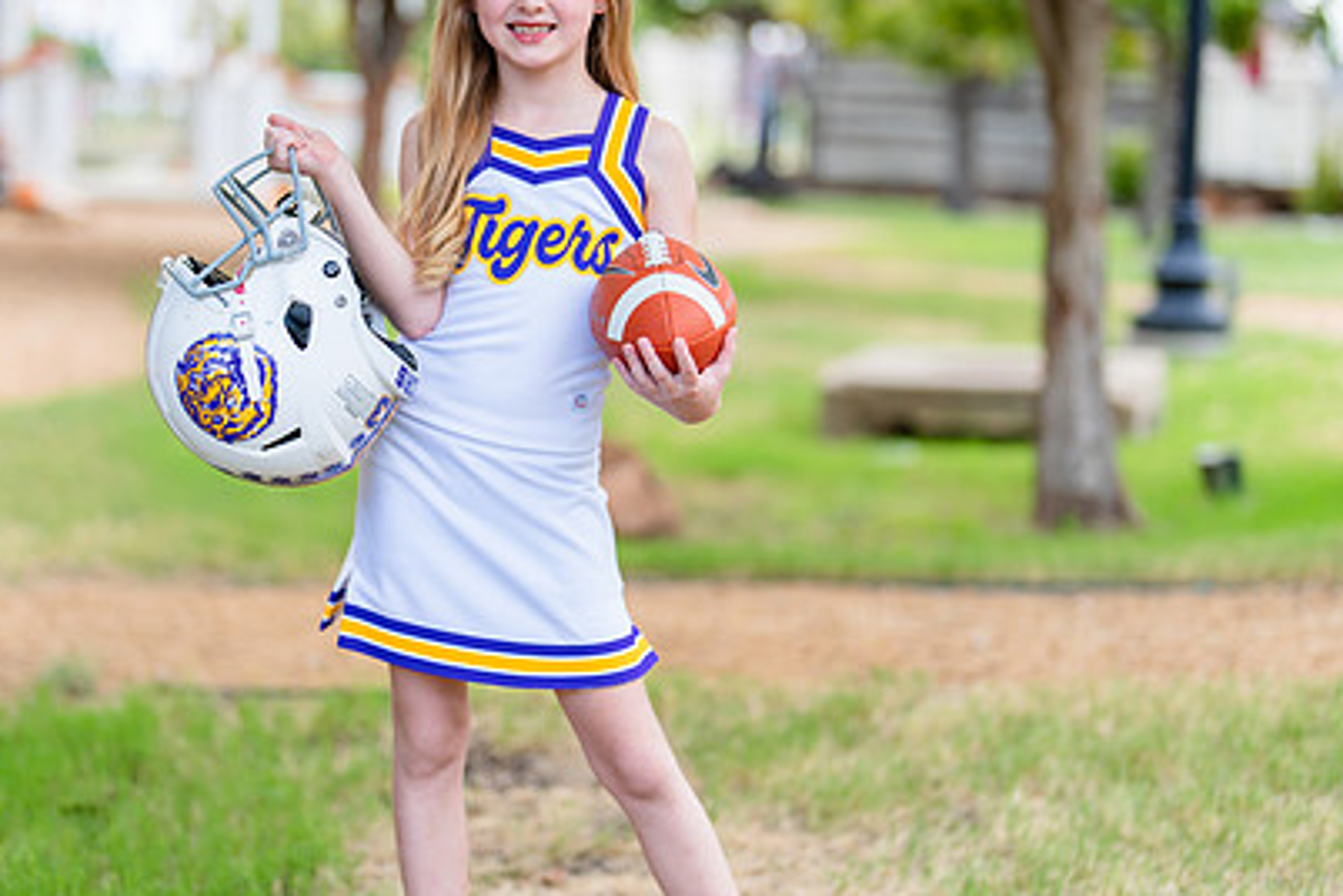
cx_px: 571
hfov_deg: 25.6
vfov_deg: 17.3
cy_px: 418
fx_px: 2947
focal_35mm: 79
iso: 125
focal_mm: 50
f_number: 1.2
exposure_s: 1/400
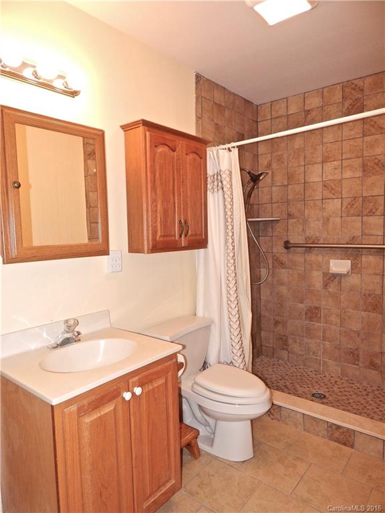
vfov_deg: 73.9
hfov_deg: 58.9
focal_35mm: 23
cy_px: 256
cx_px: 192
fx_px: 341
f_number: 3
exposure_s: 1/30
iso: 200
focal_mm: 4
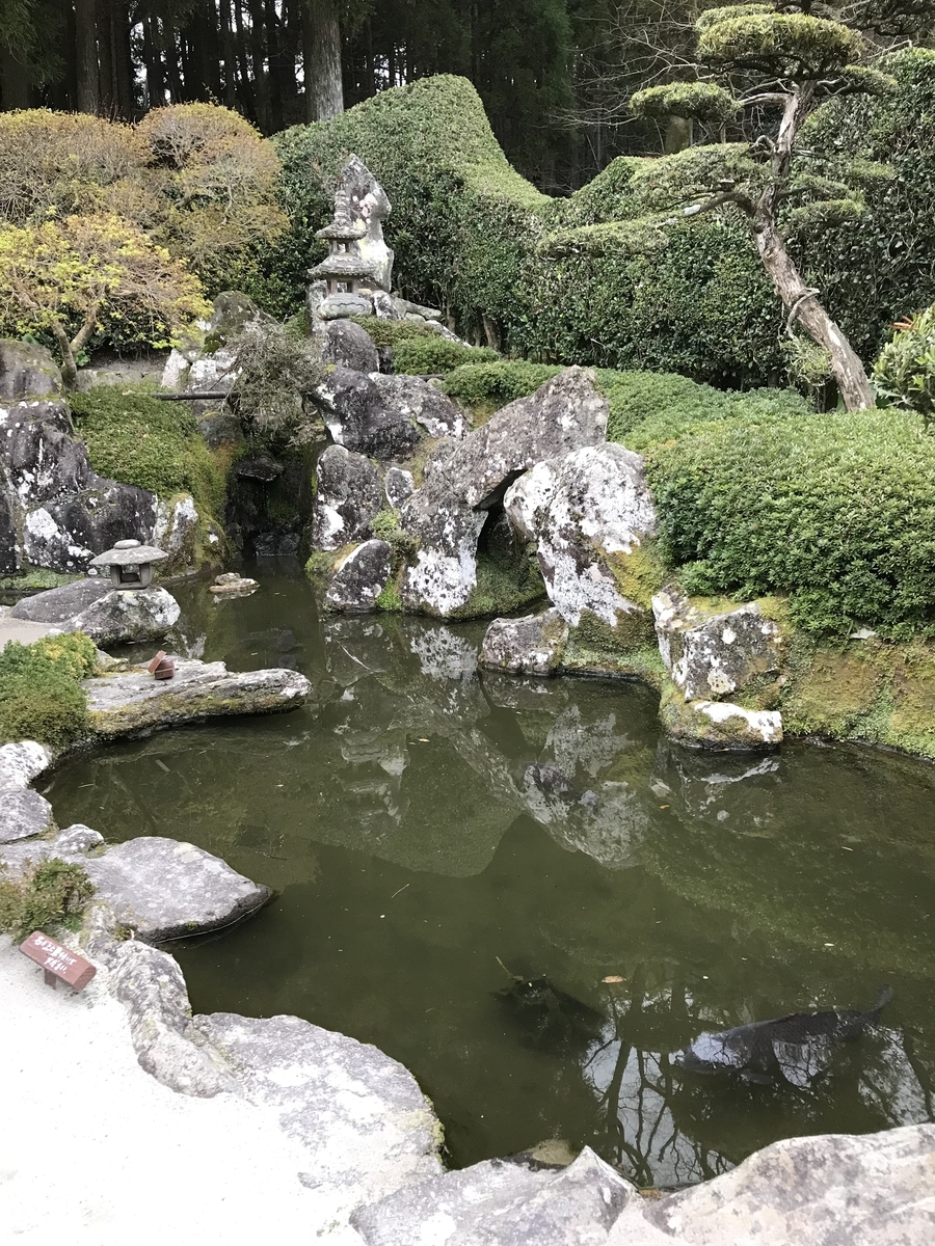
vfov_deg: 63.4
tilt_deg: -11.2
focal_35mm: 28
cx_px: 468
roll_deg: +2.5
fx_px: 1008
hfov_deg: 49.7
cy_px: 623
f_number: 1.8
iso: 25
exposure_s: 1/40
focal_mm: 3.99
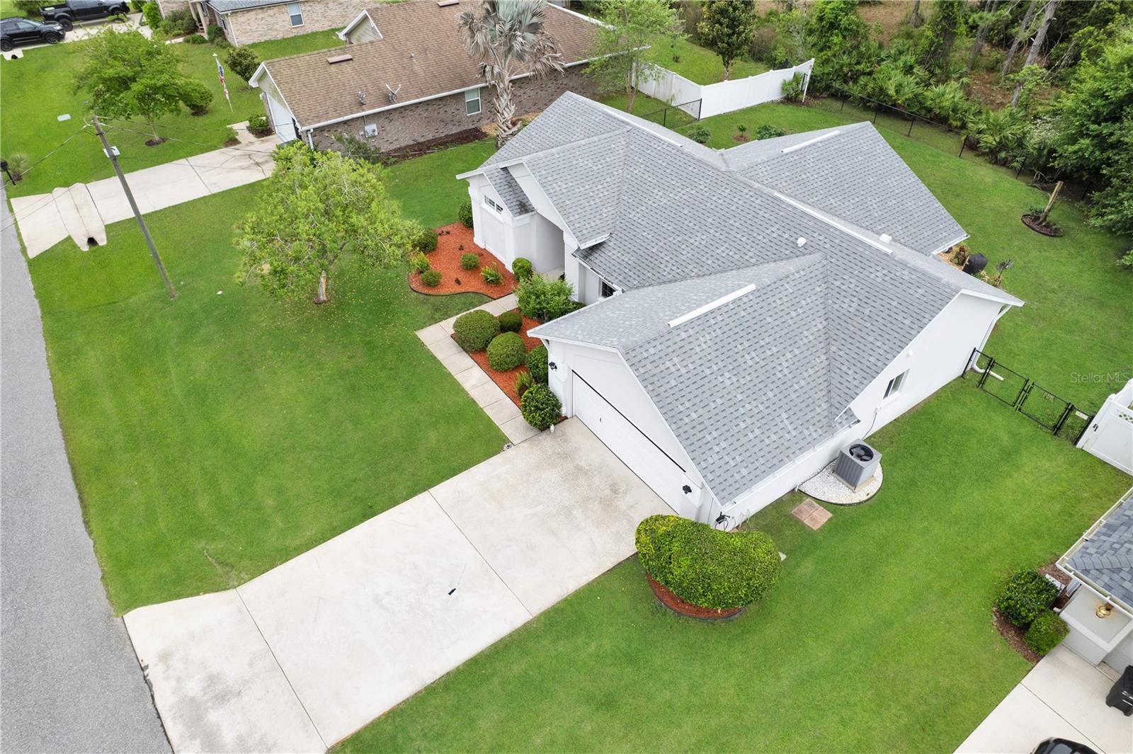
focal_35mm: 22
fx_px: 692
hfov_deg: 78.6
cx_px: 566
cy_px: 377
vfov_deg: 57.2
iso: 110
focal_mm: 8.38
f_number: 2.8
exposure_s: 1/250
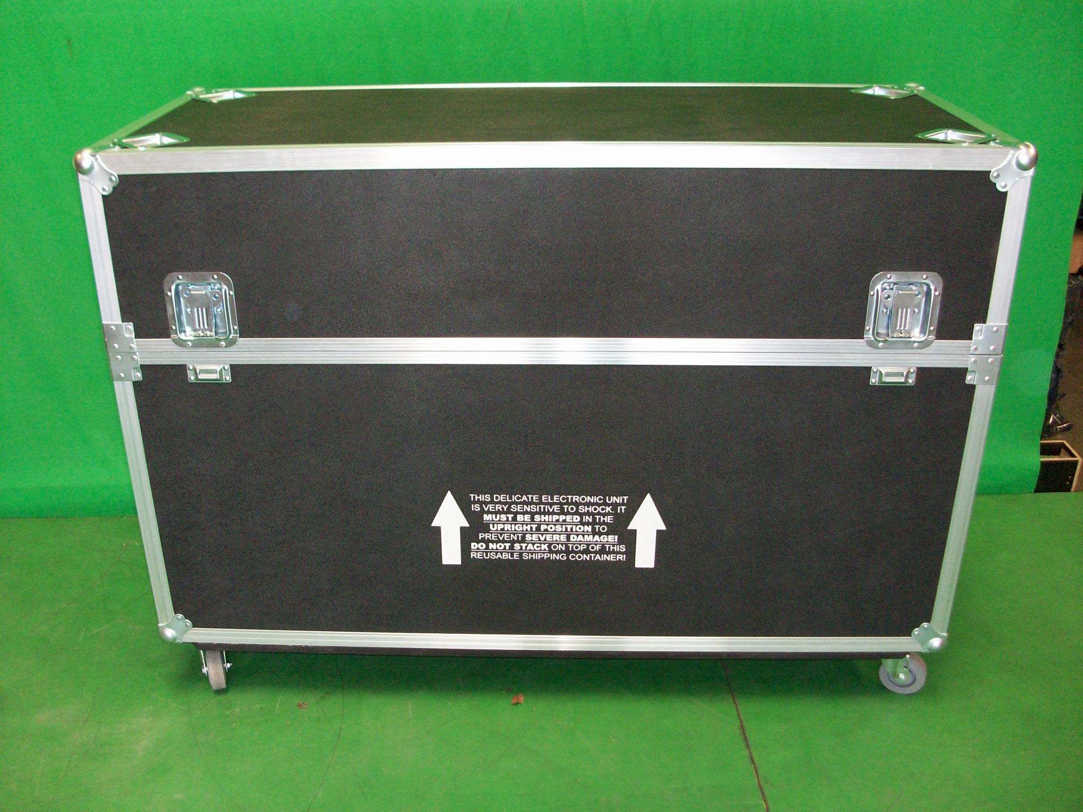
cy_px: 406
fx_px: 1064
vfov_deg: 41.8
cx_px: 542
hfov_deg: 54.0
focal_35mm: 34
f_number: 2.8
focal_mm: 5.7
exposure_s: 1/60
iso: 160
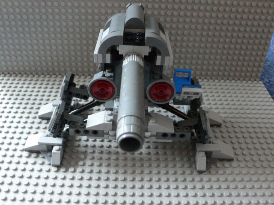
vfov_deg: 41.8
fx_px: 269
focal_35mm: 34
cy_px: 102
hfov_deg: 54.0
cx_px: 137
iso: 200
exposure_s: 1/3.2
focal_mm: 6.3
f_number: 2.8
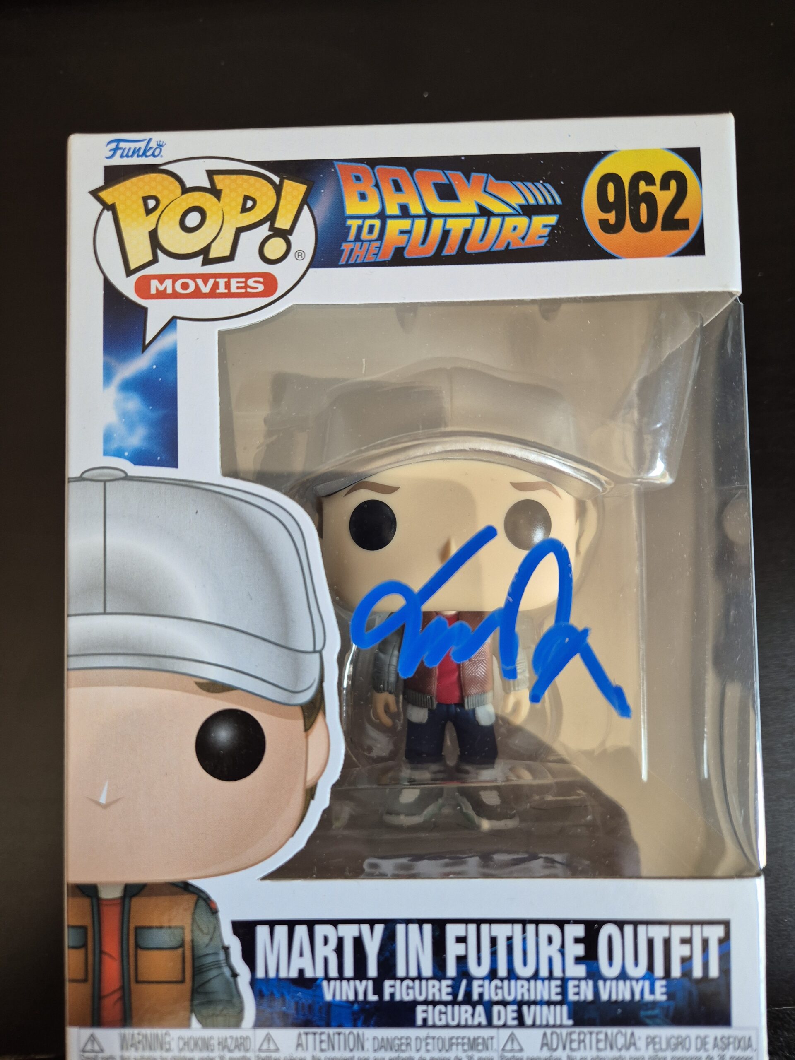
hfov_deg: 58.9
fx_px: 704
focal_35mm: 23
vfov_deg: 73.9
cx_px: 398
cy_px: 530
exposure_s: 1/100
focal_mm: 5.4
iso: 200
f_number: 1.8
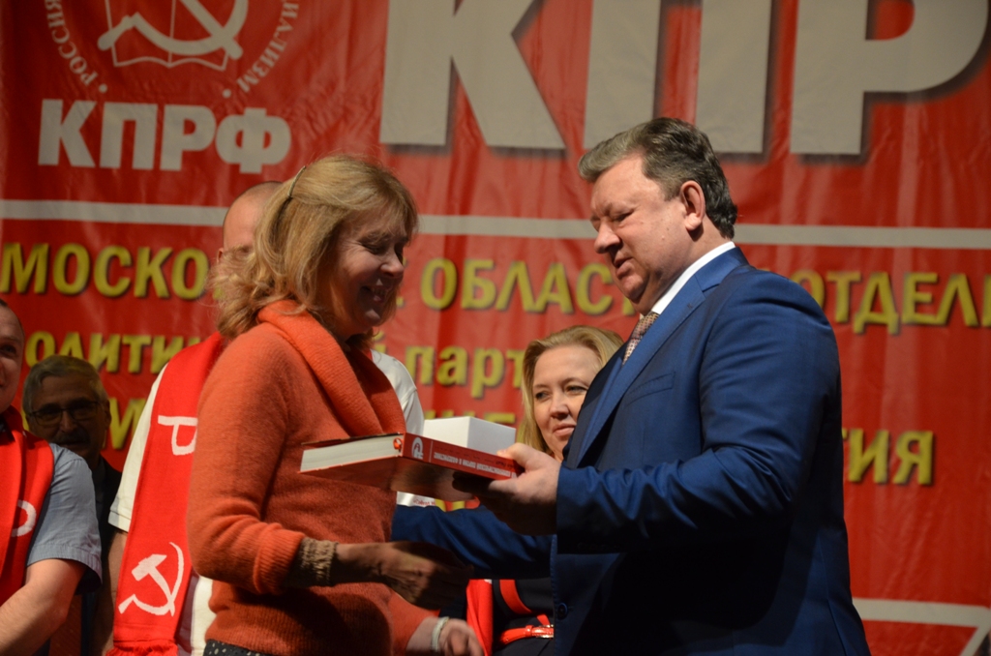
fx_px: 3090
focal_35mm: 112
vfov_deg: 12.1
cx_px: 496
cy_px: 328
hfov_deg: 18.2
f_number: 5.3
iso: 900
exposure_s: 1/125
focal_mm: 75
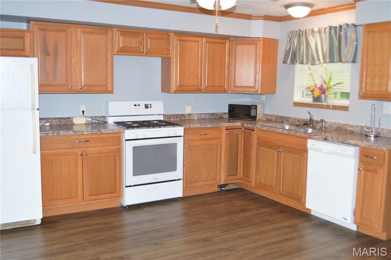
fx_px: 391
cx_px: 196
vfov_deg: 36.8
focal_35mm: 36
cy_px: 130
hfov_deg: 53.2
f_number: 4
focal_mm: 24
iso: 1100
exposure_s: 1/60
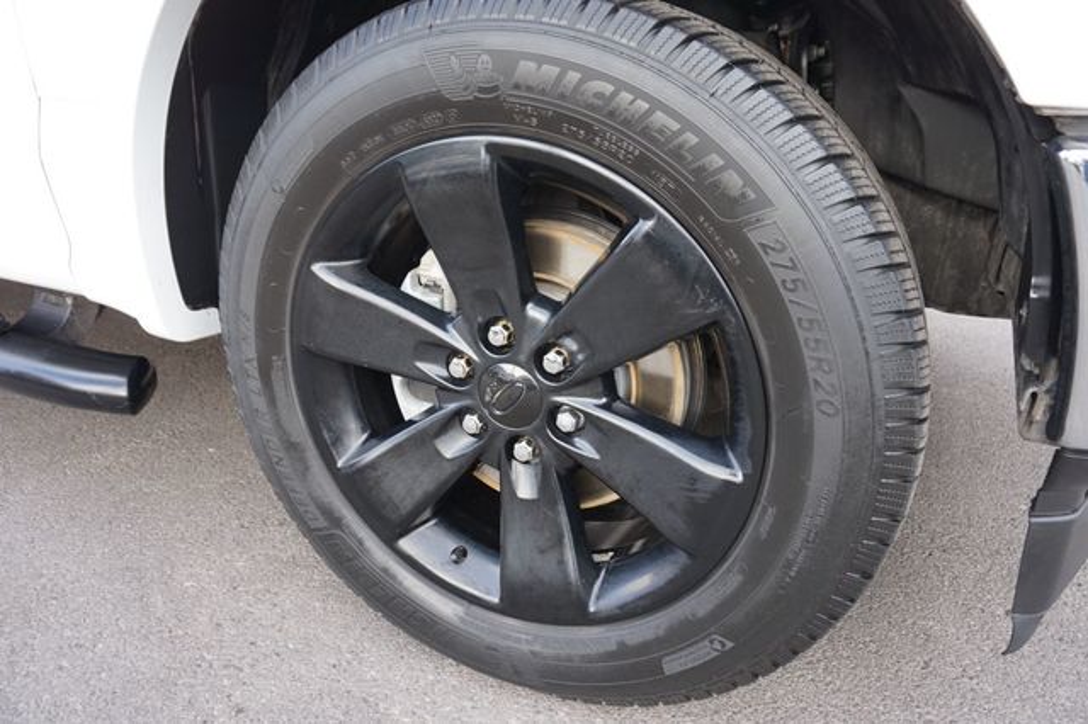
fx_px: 725
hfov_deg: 73.8
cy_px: 362
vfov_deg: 53.1
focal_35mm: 24
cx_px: 544
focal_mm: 16
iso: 200
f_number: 4
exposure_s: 1/60
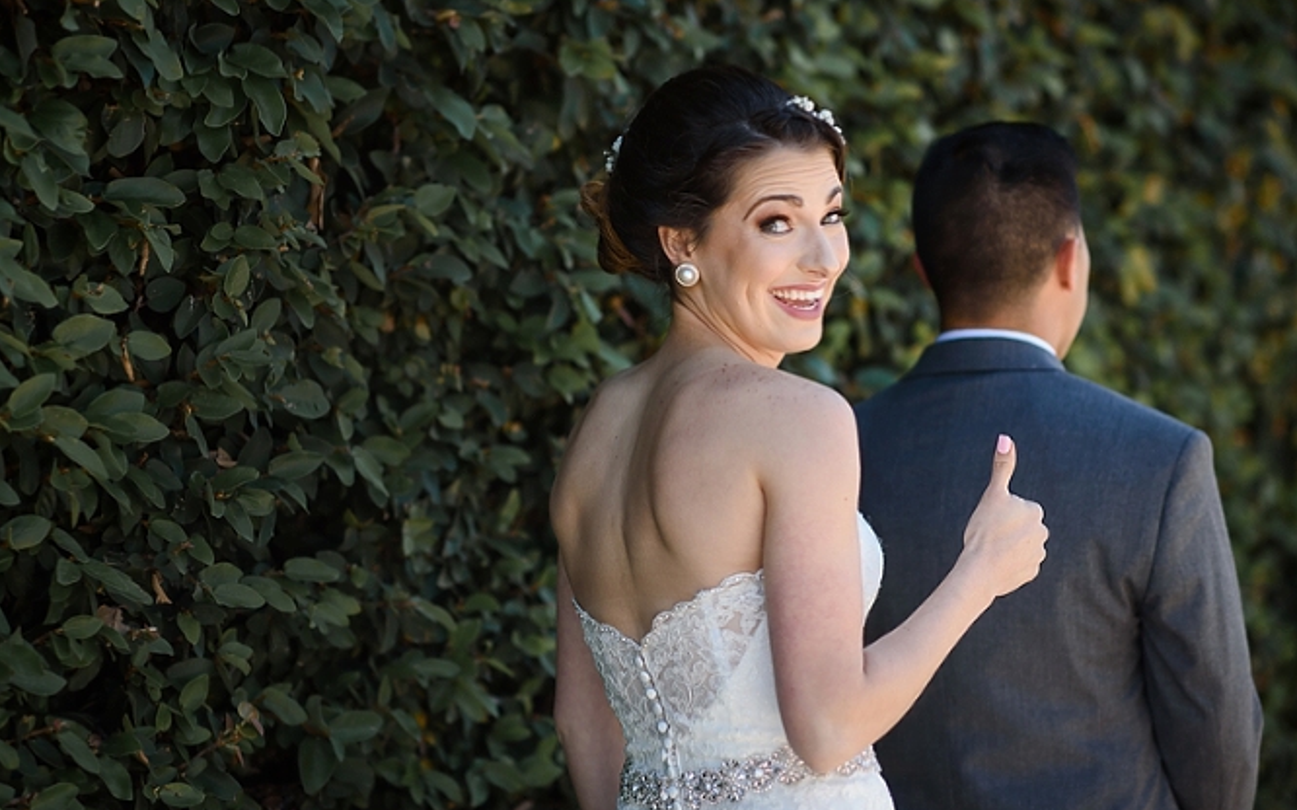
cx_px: 623
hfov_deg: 20.8
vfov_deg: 13.1
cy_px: 388
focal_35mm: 100
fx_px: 3534
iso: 320
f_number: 2
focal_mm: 85
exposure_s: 1/2500
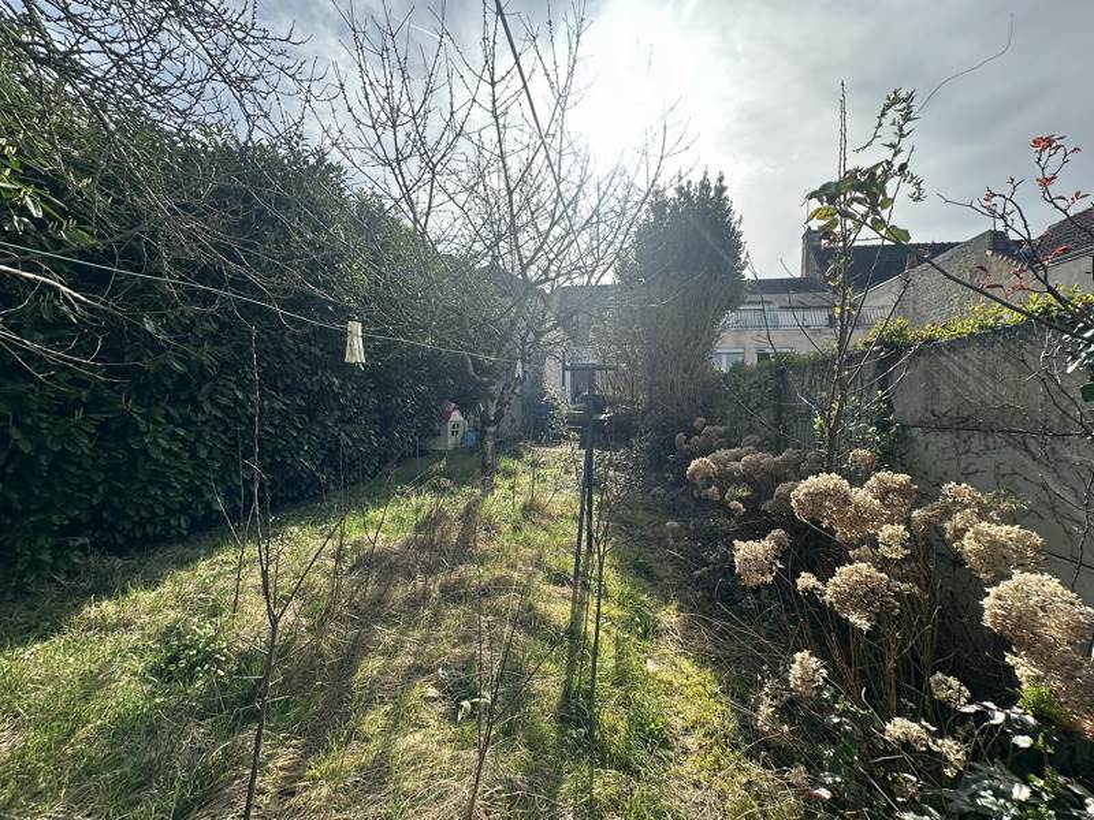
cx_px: 547
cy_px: 410
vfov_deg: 85.7
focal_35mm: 14
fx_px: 442
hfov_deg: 102.1
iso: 40
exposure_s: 1/861
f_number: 2.2
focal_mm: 2.22
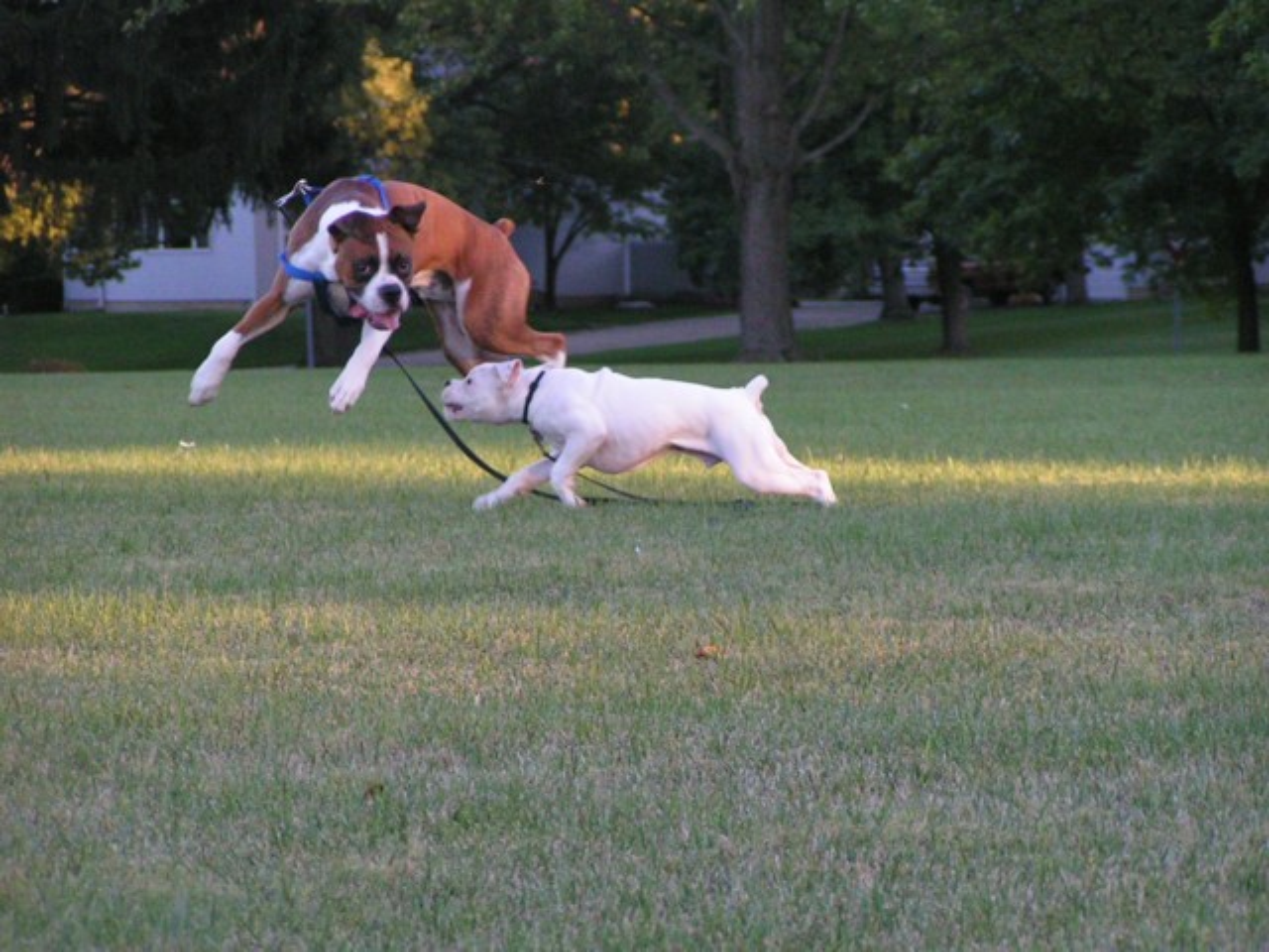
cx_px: 634
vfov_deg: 6.6
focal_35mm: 226
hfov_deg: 8.8
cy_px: 476
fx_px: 8285
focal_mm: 34.5
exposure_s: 1/320
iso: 160
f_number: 3.5
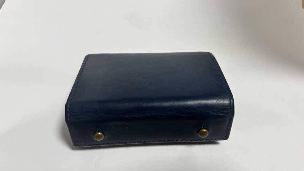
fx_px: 234
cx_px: 154
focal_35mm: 29
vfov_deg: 40.1
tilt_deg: -47.2
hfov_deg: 66.1
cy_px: 99
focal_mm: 5.96
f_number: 1.6
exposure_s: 1/118
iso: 125
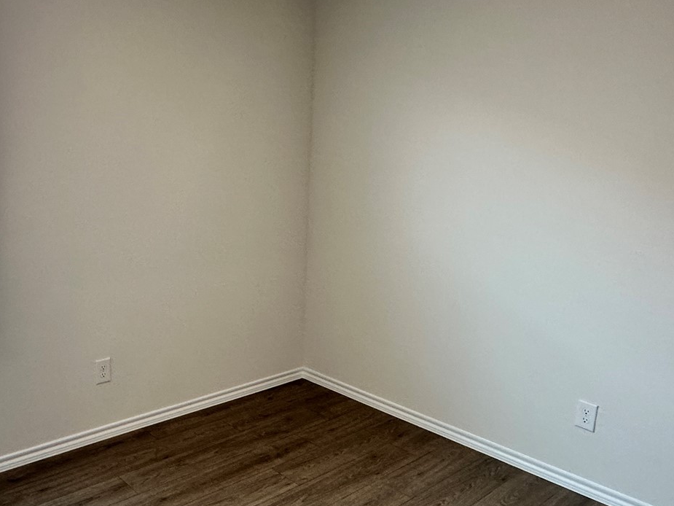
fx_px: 604
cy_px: 265
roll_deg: -2.2
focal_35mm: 31
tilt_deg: -8.5
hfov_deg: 57.9
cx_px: 267
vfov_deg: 45.4
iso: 200
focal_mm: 2.22
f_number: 2.2
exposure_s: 1/120
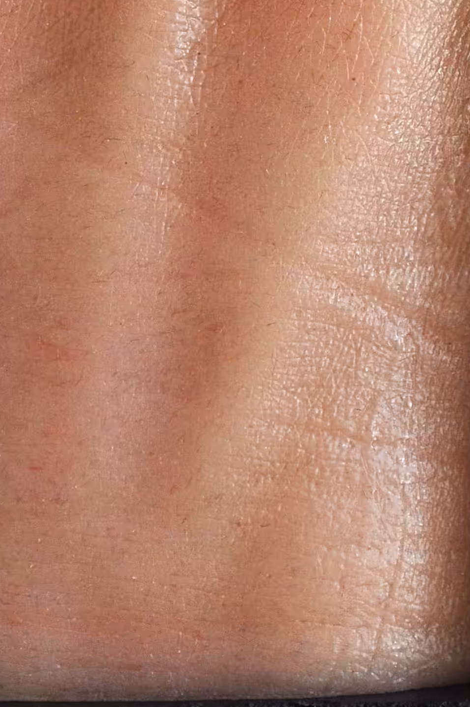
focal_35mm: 214
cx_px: 157
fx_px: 4203
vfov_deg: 9.5
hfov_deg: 6.4
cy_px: -36
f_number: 5.6
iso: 640
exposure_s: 1/60
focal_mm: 48
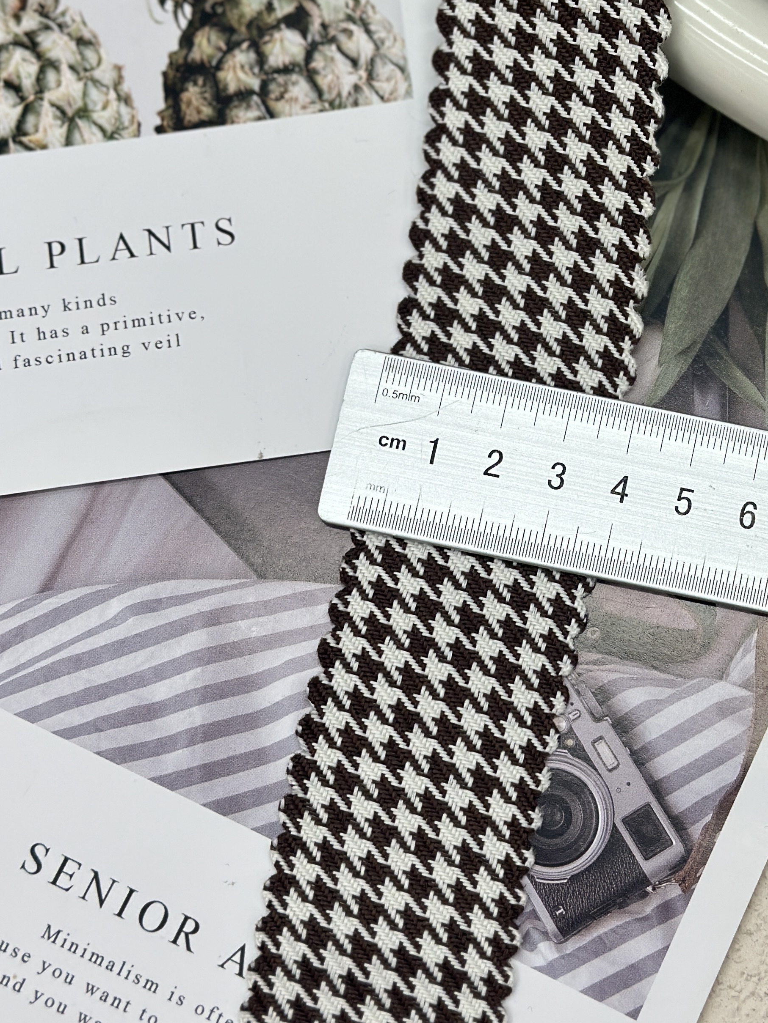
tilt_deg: -76.5
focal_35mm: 80
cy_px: 355
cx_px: 566
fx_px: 2367
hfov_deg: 18.3
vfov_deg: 24.3
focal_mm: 6.86
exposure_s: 1/210
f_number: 1.78
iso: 80
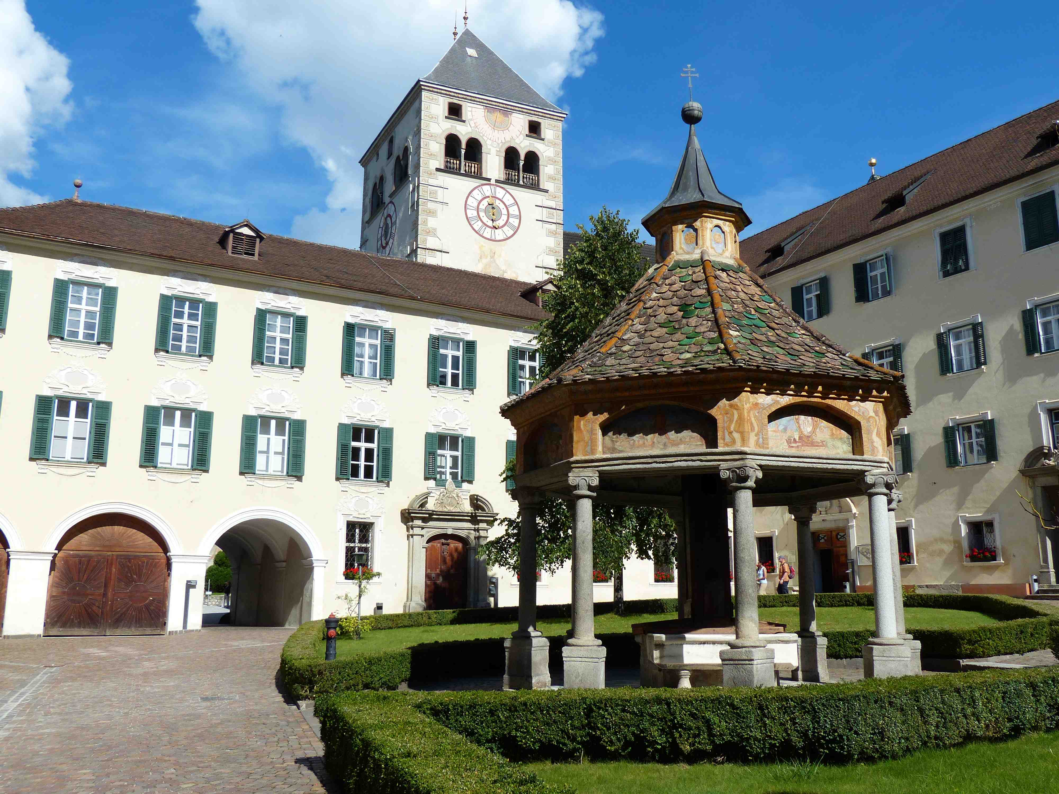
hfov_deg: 58.4
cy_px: 397
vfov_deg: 45.4
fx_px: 948
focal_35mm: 31
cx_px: 530
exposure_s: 1/1300
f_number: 4
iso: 100
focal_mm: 5.5
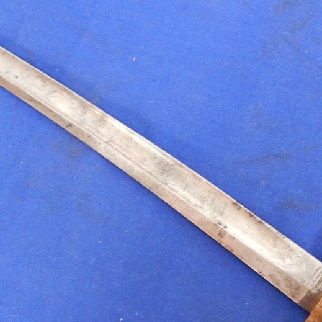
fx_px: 505
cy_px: 189
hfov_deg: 35.1
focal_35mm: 48
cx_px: 205
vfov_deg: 35.3
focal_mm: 4
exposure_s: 1/13
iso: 400
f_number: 3
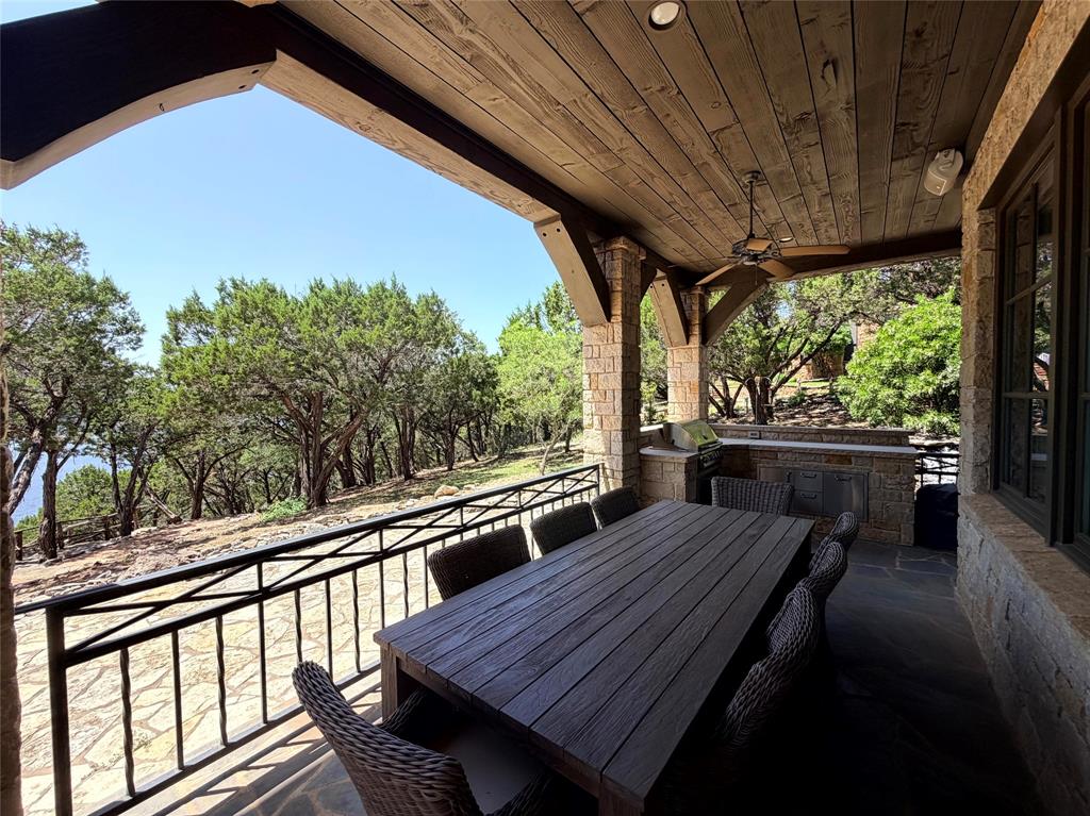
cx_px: 545
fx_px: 441
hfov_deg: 102.1
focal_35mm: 14
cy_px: 408
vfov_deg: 85.6
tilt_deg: -2.0
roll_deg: +0.9
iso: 40
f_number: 2.2
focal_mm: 2.22
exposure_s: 1/760
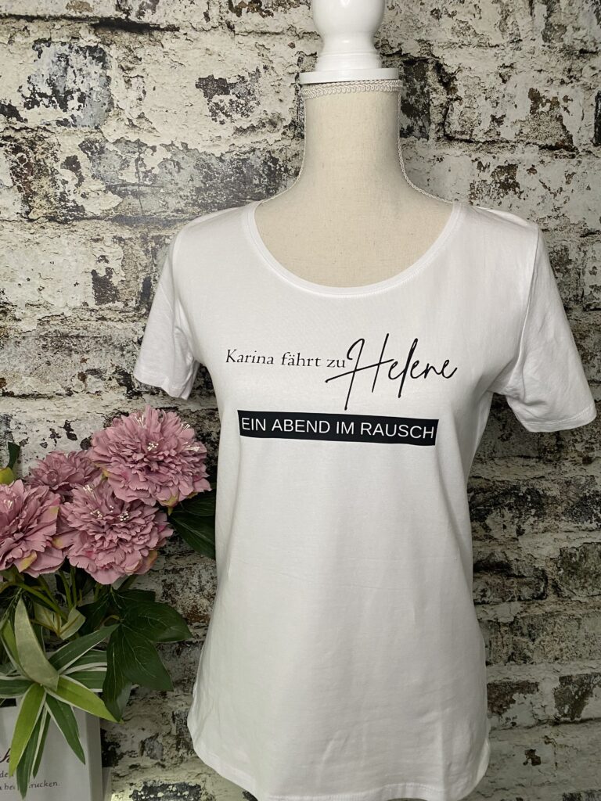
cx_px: 300
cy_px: 400
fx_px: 602
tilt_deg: -11.4
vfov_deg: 67.3
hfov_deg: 53.1
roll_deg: -1.6
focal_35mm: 26
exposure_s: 1/60
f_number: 1.8
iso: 125
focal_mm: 4.25
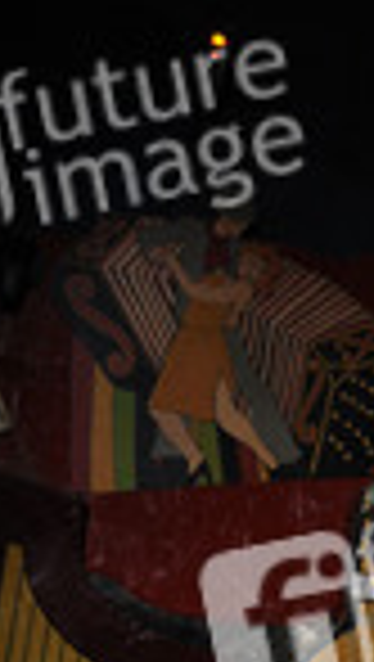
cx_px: 566
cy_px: 824
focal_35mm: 77
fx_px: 1354
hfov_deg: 14.6
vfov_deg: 24.5
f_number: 5.6
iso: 1000
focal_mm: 18
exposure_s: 1/320
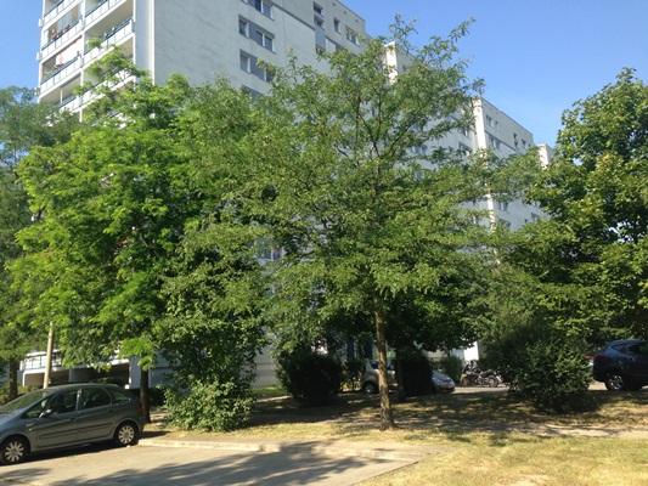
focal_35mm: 33
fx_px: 618
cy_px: 243
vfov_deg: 43.0
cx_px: 324
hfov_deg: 55.3
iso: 50
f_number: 2.4
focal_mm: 4.13
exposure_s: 1/570
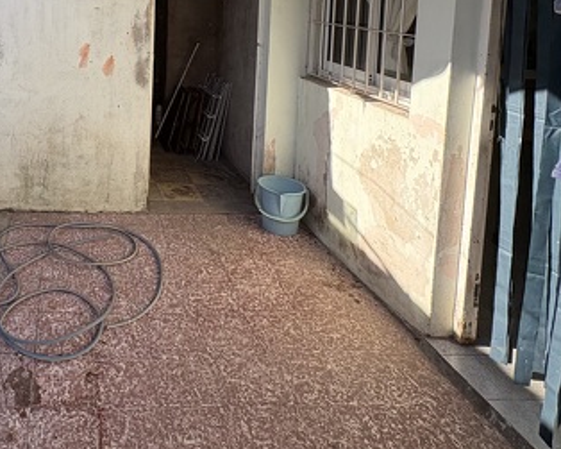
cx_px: 70
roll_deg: -0.4
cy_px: 25
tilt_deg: -4.8
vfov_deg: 44.3
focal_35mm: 29
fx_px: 481
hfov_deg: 53.8
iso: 40
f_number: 2.2
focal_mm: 2.22
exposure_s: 1/381
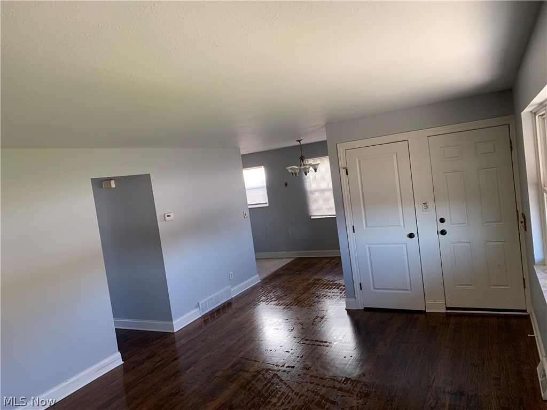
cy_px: 205
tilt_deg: -3.7
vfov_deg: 53.1
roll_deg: +7.3
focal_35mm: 26
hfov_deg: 67.3
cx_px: 274
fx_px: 411
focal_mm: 4.25
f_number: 1.8
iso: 100
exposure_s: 1/78
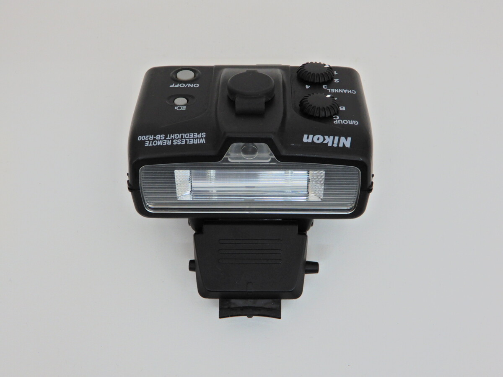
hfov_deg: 42.1
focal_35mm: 45
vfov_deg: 32.2
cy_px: 188
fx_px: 654
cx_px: 252
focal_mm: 8
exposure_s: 1/30
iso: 140
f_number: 4
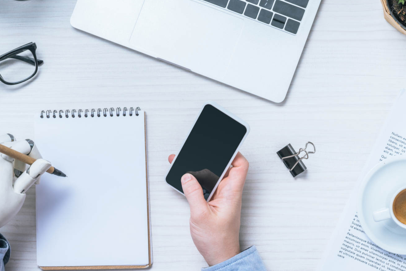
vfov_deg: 18.7
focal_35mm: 73
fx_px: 824
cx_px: 223
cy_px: 107
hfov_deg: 27.7
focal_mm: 50
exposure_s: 1/200
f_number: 10
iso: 250
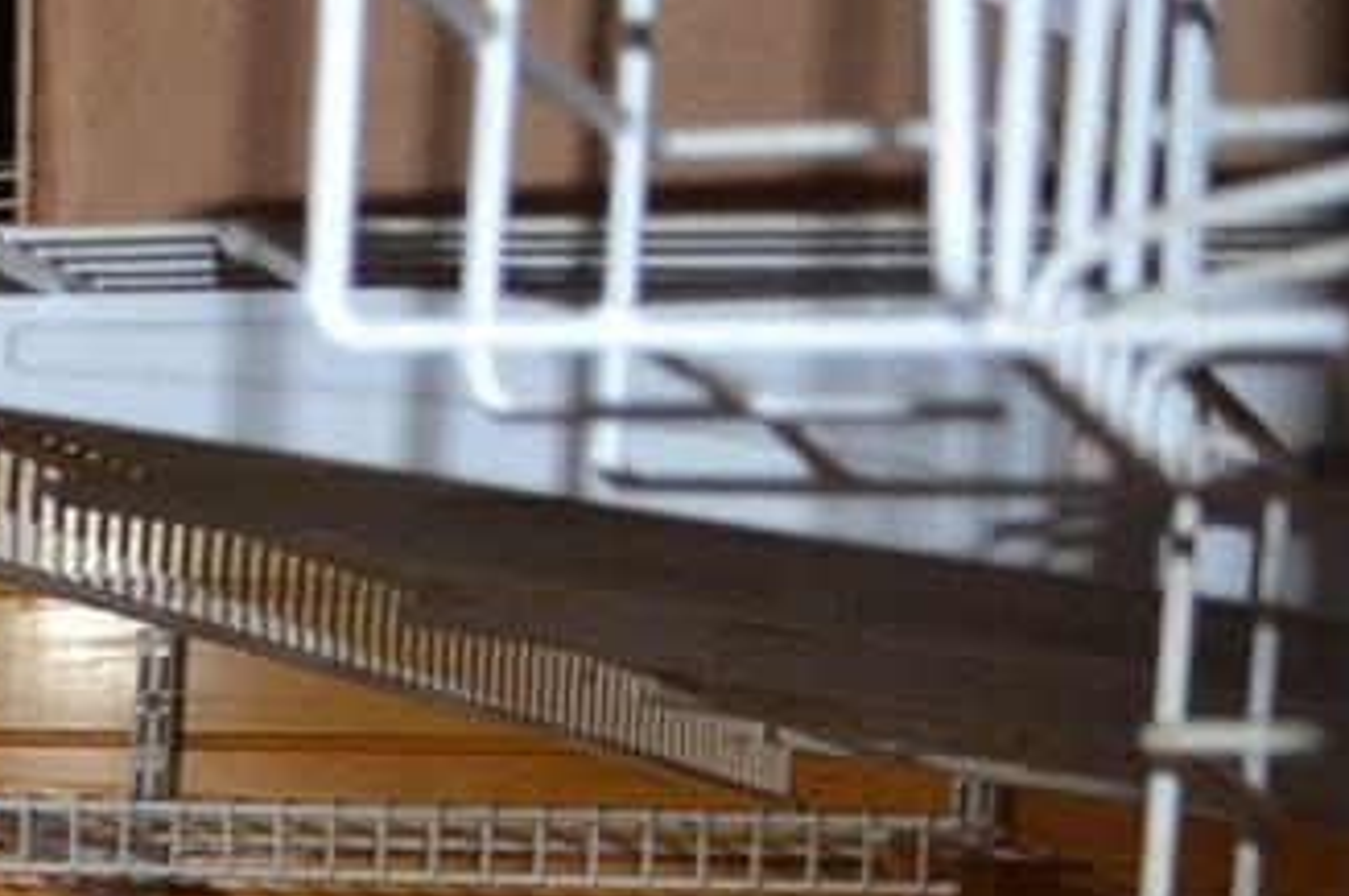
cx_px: -2570
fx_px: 7376
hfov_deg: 8.8
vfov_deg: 6.8
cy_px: 1540
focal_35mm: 197
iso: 450
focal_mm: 21
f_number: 3.8
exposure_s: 1/60
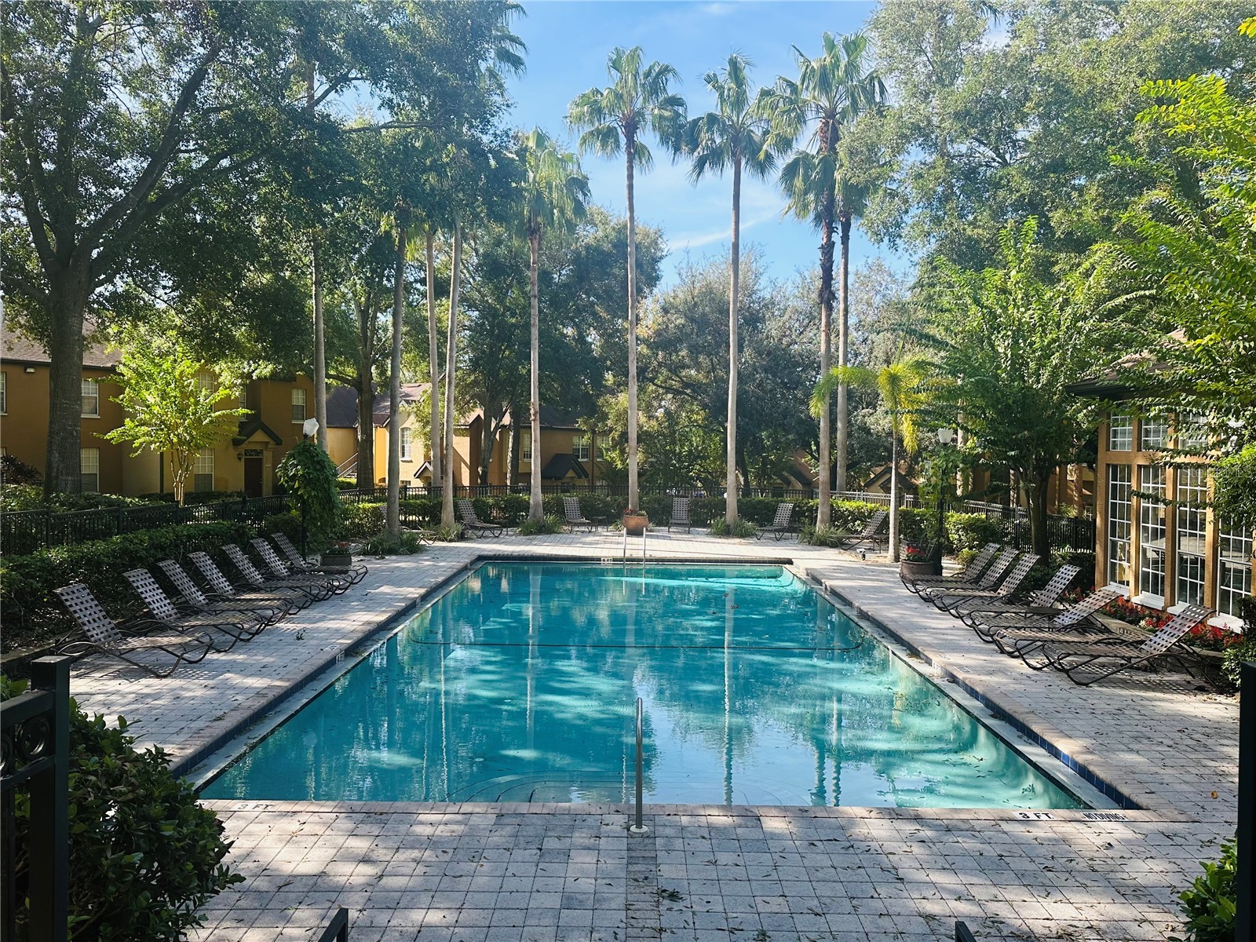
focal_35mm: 24
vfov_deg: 56.8
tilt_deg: -1.8
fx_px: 871
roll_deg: -0.6
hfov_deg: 71.6
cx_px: 628
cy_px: 471
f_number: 1.78
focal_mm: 6.86
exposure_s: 1/773
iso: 80
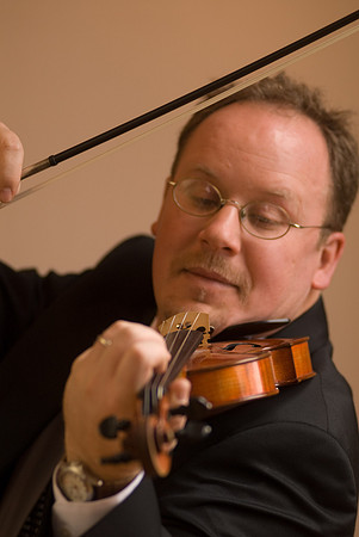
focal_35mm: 188
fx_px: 2798
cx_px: 180
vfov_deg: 11.0
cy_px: 268
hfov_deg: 7.3
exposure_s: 1/60
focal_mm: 125
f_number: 2.8
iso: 320
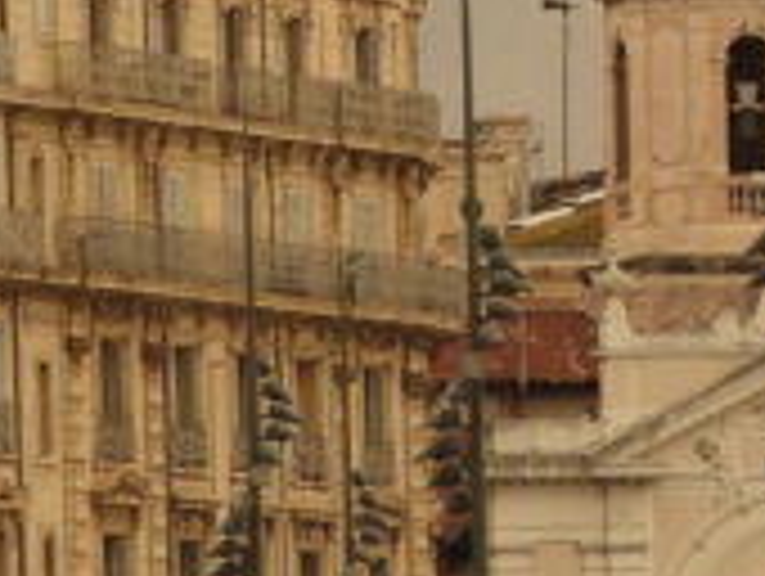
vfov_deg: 2.2
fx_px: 15292
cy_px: -198
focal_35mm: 691
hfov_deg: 2.9
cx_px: 472
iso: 200
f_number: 5
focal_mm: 20.6
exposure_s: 1/60
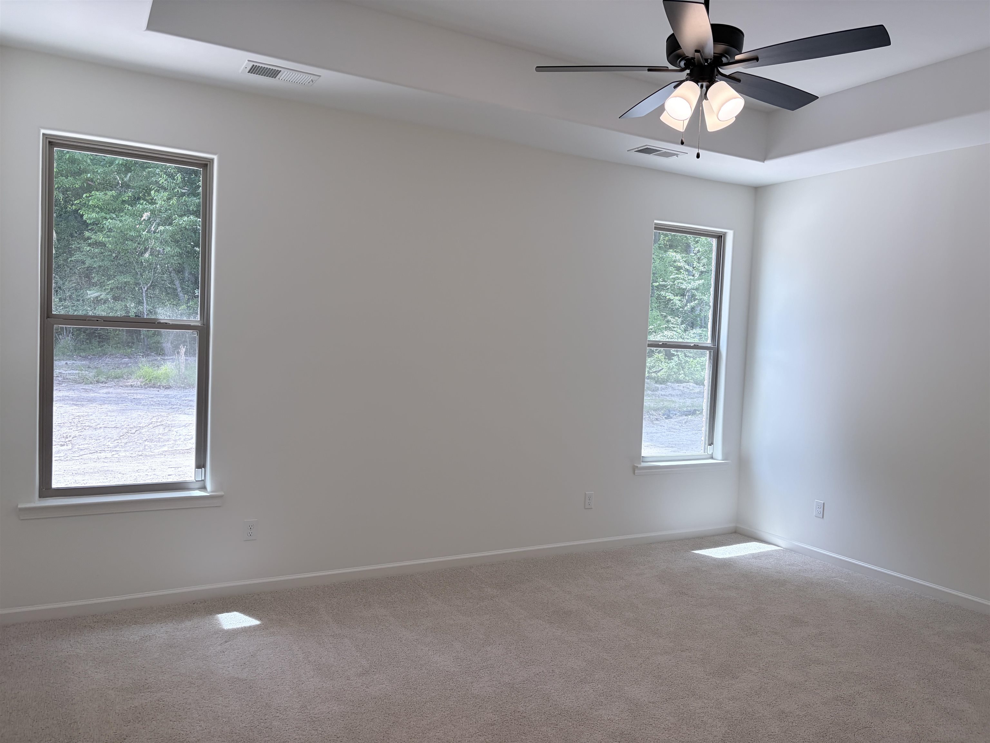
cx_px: 495
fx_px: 744
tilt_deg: -1.9
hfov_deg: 67.3
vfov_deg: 53.1
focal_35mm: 26
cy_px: 372
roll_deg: -2.4
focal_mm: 5.96
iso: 50
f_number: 1.6
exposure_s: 1/194
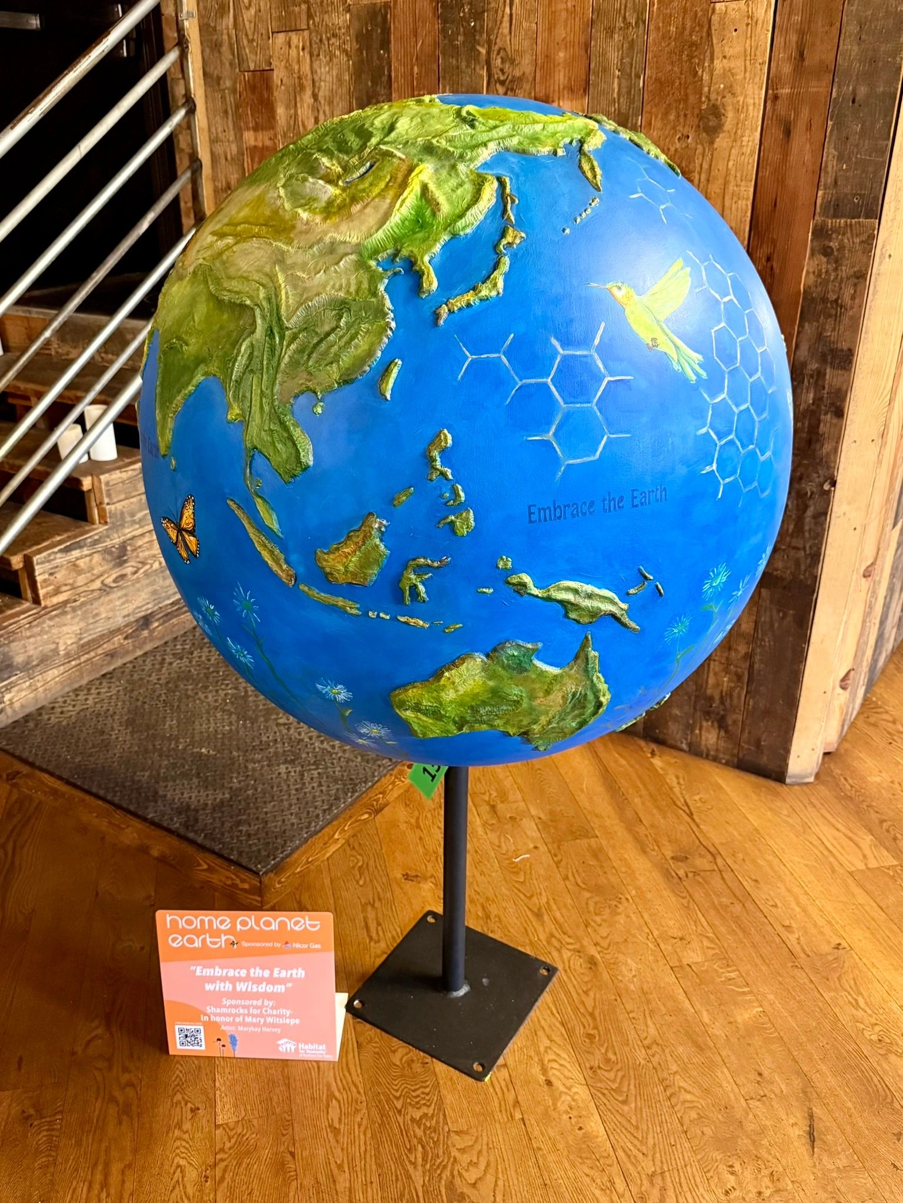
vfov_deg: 71.6
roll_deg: +0.4
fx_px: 835
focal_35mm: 24
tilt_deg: -25.0
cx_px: 452
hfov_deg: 56.8
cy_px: 602
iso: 800
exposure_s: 1/40
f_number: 1.78
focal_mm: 6.76
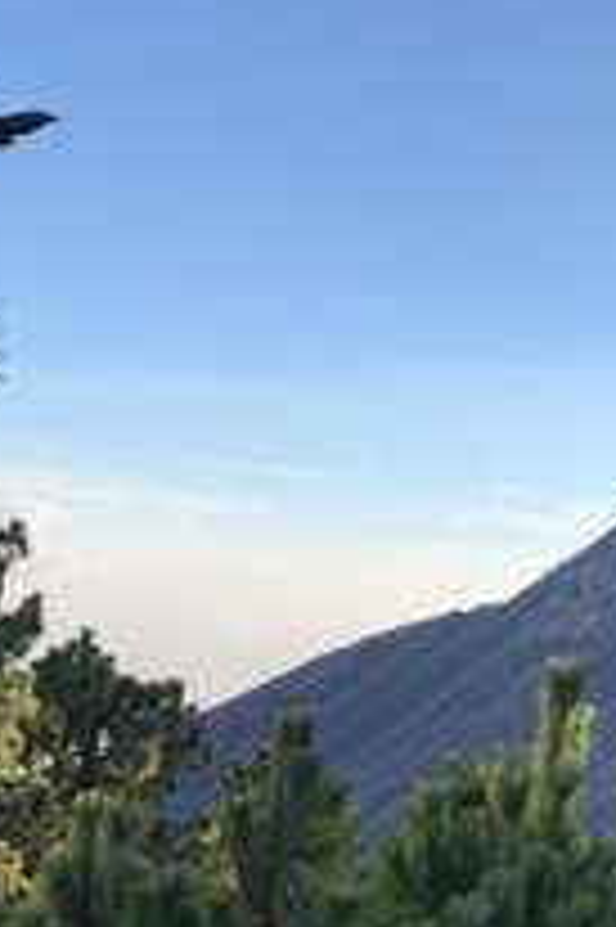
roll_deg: -5.0
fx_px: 2159
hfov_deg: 15.8
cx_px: -72
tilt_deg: -11.8
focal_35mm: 84
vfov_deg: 23.0
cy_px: 981
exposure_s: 1/894
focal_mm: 4.25
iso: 25
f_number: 1.8
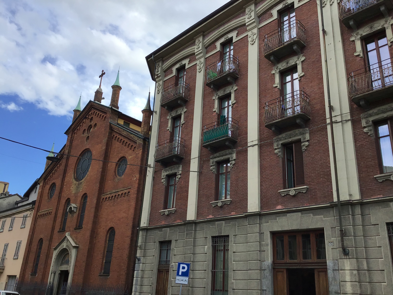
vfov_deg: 45.4
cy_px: 148
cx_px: 196
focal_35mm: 31
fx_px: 352
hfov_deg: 58.4
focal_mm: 3.3
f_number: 2.4
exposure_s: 1/452
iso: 25
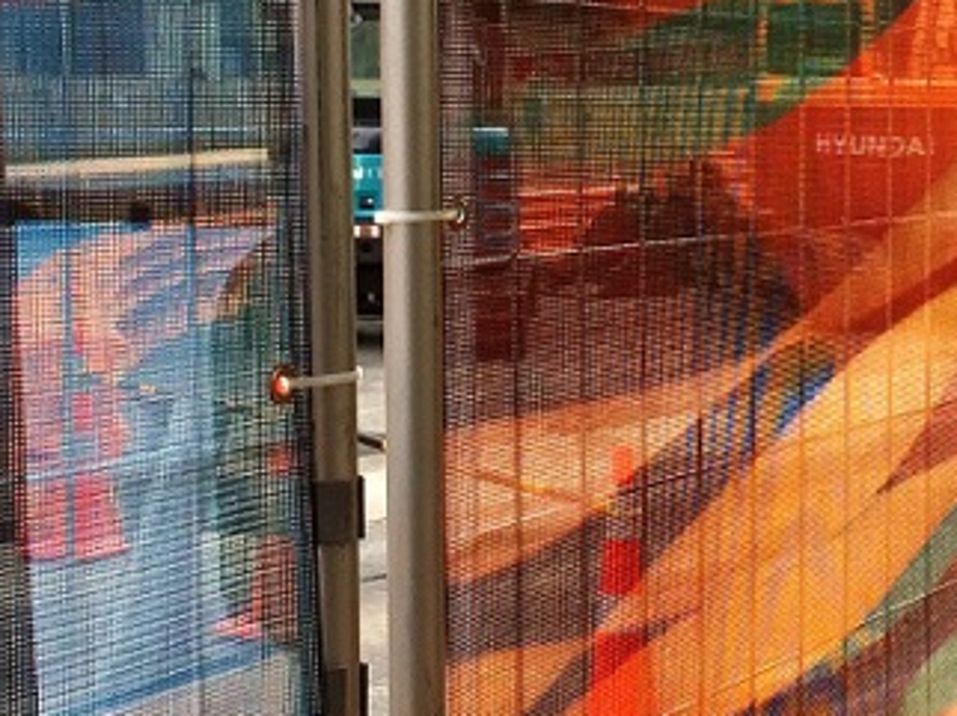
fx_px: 2542
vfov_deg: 15.9
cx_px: 710
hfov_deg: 21.2
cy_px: 150
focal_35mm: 92
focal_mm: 4.15
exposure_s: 1/488
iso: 32
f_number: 2.2
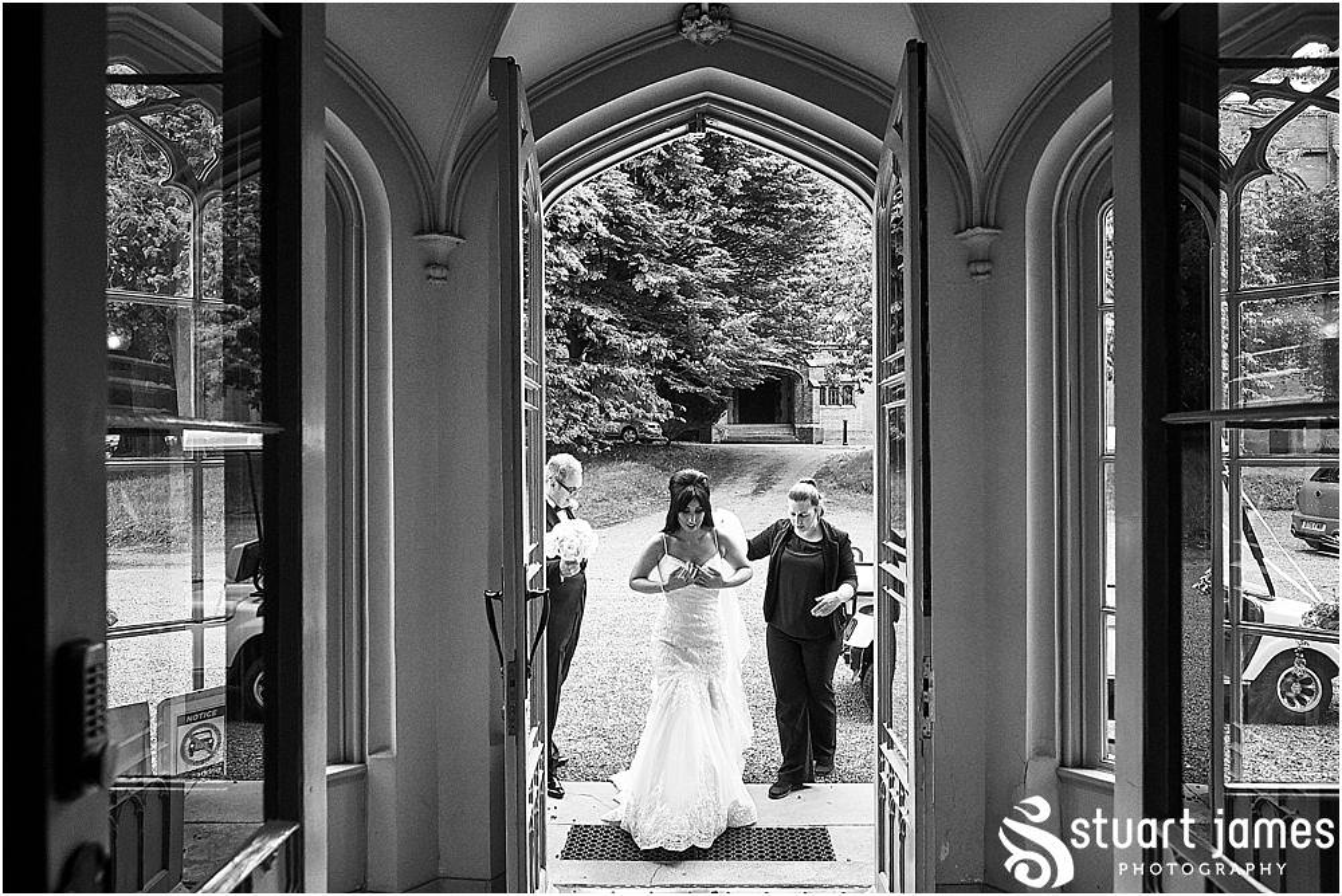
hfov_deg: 73.7
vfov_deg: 53.2
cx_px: 671
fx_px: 895
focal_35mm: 24
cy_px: 448
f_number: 3.2
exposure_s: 1/4000
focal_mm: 16
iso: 3200
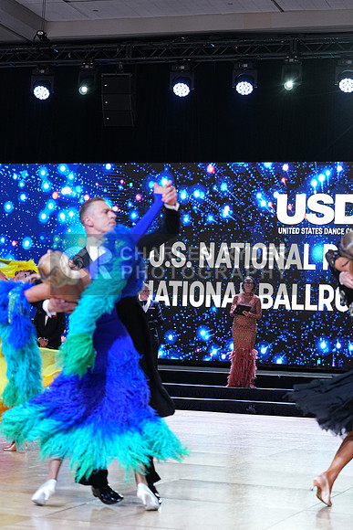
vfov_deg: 25.4
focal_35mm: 80
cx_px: 176
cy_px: 265
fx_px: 1176
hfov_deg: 17.1
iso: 2000
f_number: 4
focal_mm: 80
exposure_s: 1/500
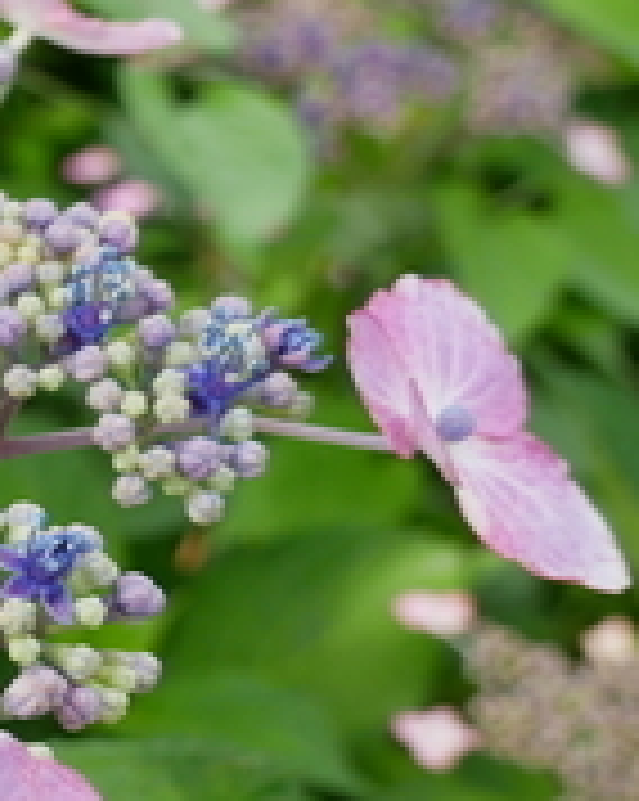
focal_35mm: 79
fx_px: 1871
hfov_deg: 16.3
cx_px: -504
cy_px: 601
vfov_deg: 23.9
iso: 200
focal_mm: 12
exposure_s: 1/160
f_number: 4.5
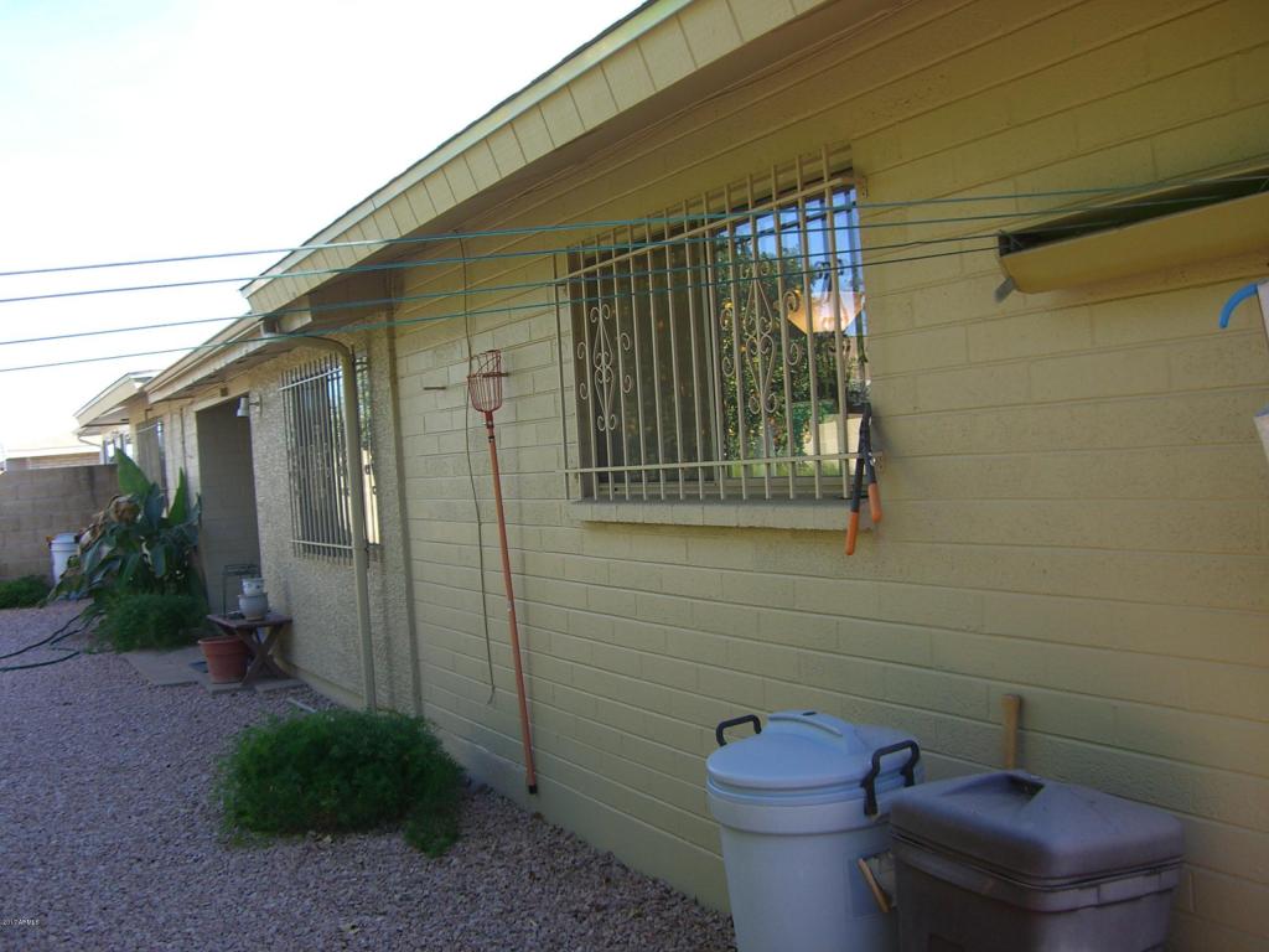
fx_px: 1393
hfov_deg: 49.0
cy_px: 476
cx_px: 634
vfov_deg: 37.7
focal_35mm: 38
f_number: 2.7
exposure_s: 1/200
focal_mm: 6.2
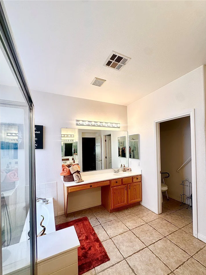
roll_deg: +0.5
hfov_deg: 81.7
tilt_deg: -0.2
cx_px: 107
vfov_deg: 98.0
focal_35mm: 15
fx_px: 119
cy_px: 147
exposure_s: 1/120
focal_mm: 2.22
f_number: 2.2
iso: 64
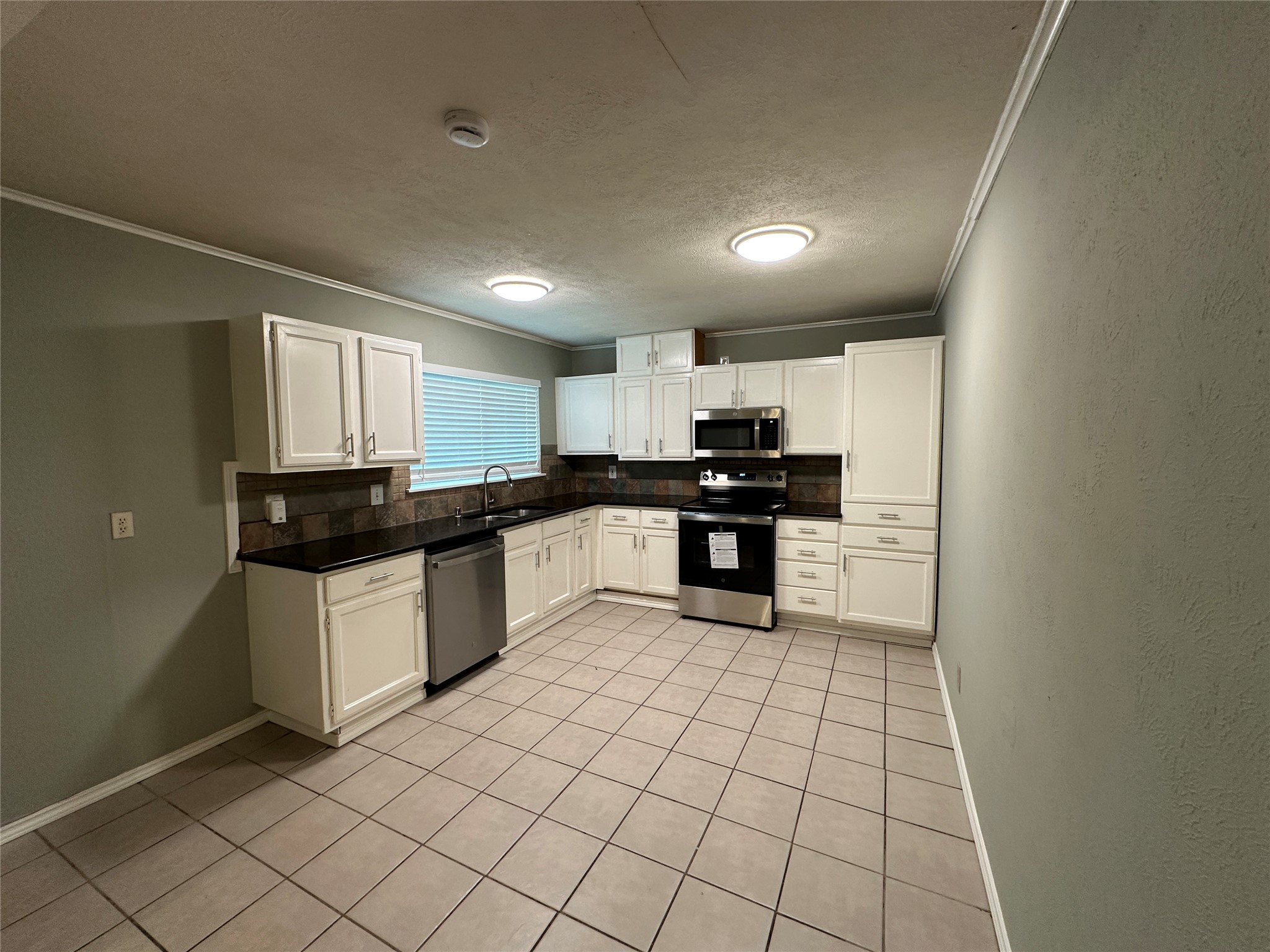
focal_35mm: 14
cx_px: 635
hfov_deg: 102.1
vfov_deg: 85.7
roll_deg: +0.7
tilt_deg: -3.9
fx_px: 514
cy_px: 476
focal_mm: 2.22
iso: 160
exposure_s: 1/60
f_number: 2.2
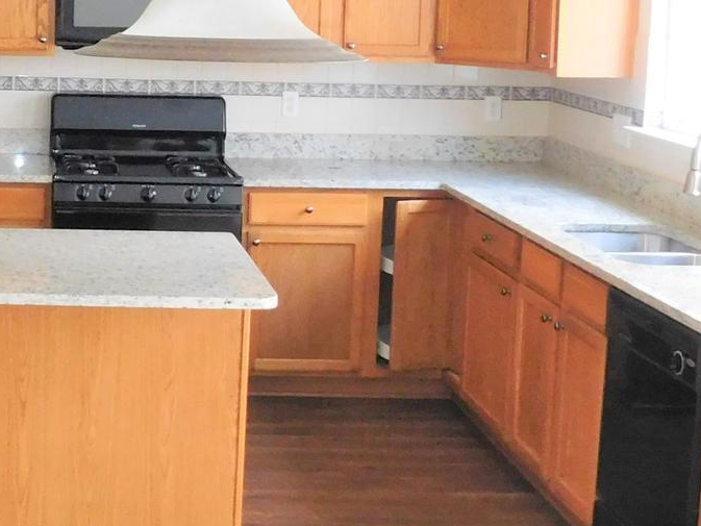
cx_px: -46
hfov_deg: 25.9
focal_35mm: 70
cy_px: 183
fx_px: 1418
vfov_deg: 21.0
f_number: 3
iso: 320
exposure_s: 1/30
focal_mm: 4
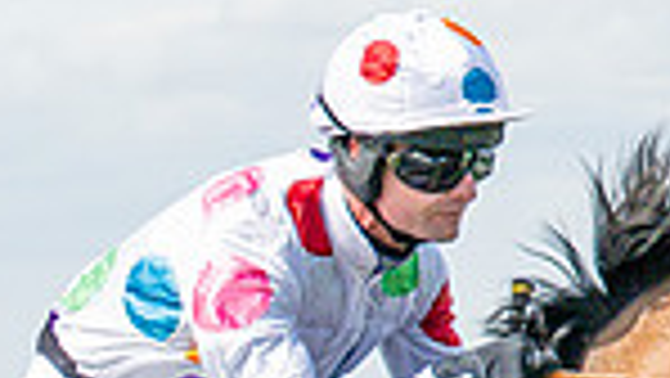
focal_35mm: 632
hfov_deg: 3.4
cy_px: 835
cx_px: -193
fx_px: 11234
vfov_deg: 1.9
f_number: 4
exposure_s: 1/3200
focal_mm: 71
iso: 400
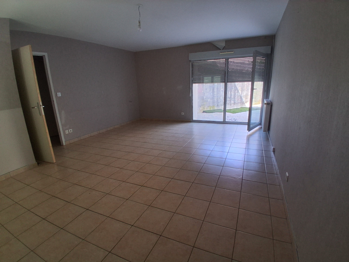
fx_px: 171
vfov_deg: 74.7
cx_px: 174
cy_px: 131
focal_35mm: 17
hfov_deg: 91.0
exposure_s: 1/120
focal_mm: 1.4
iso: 160
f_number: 2.2
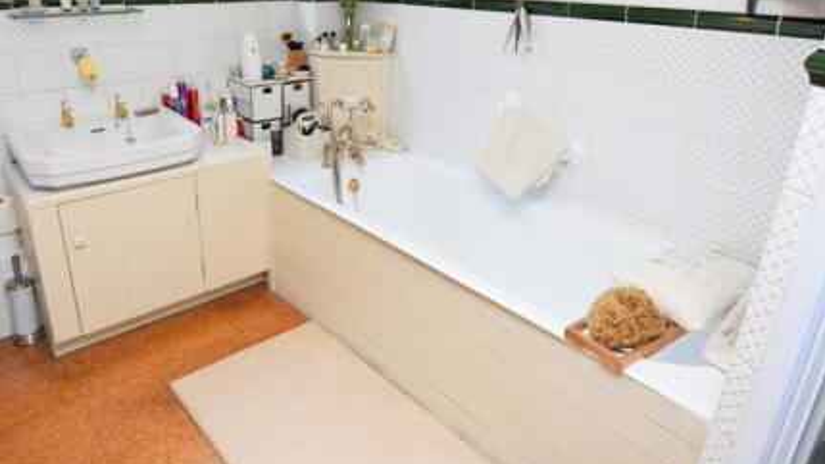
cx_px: 351
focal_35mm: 24
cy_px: 168
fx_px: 525
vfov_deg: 47.1
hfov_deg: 75.9
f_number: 4
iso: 500
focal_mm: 10
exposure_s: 1/60
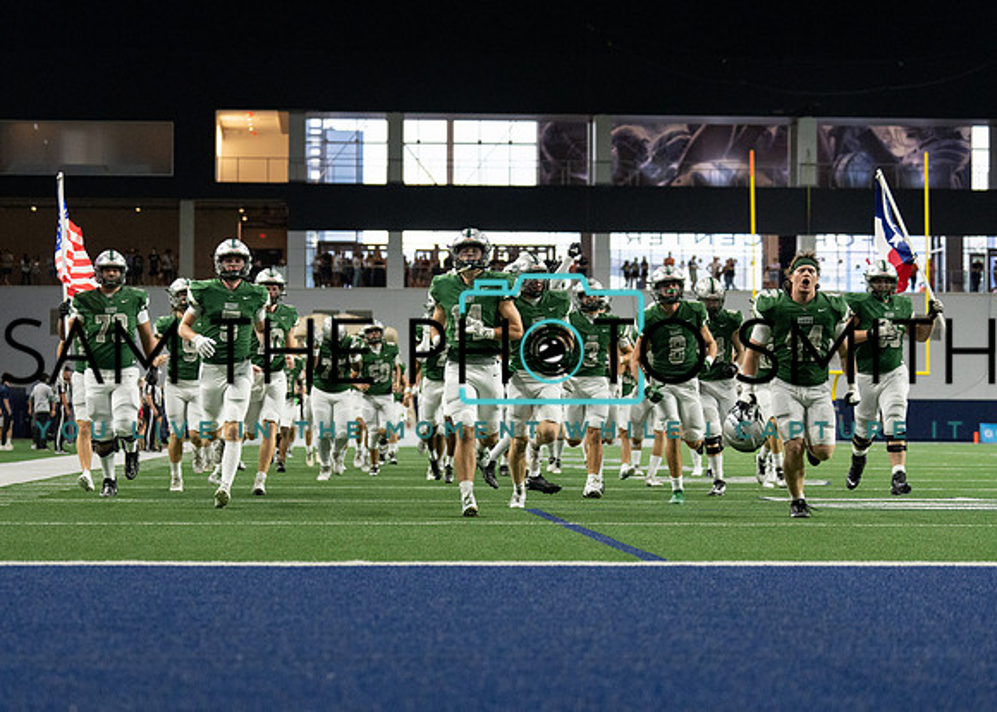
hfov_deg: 21.5
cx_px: 478
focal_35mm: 93
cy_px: 368
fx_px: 2631
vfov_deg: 15.4
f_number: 2.8
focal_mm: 70
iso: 3200
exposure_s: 1/1250
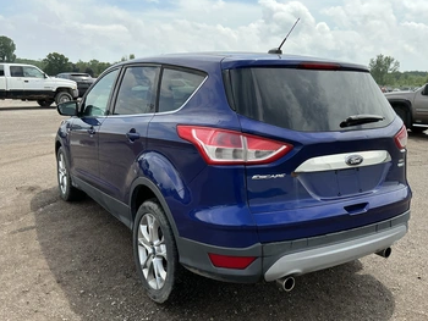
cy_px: 165
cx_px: 218
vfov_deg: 44.2
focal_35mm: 32
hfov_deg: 56.8
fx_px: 396
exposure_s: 1/1577
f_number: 1.8
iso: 25
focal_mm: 3
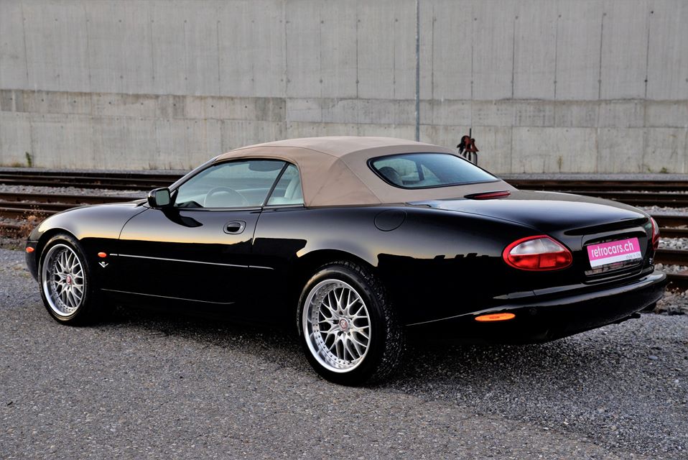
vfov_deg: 26.0
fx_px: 994
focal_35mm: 52
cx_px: 344
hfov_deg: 38.2
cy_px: 230
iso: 500
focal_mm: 52
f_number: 6.3
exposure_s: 1/50
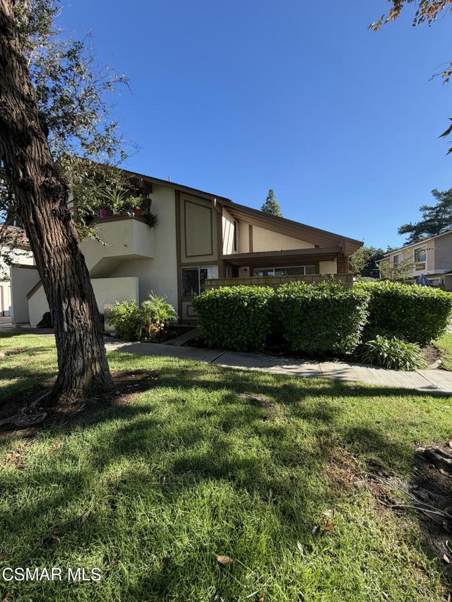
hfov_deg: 85.7
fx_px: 244
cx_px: 226
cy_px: 301
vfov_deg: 102.1
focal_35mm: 14
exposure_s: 1/502
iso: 40
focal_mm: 2.22
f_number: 2.2
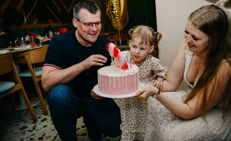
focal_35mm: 36
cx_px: 119
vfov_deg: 35.0
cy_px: 62
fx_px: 224
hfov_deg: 54.6
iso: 160
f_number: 3.2
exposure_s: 1/160
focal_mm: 34
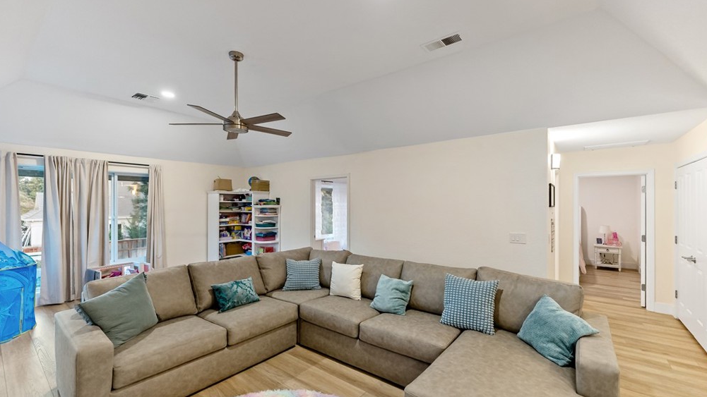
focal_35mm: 15
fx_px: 281
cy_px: 211
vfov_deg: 70.5
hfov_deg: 103.0
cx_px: 352
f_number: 2.8
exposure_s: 1/160
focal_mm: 14
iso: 2000
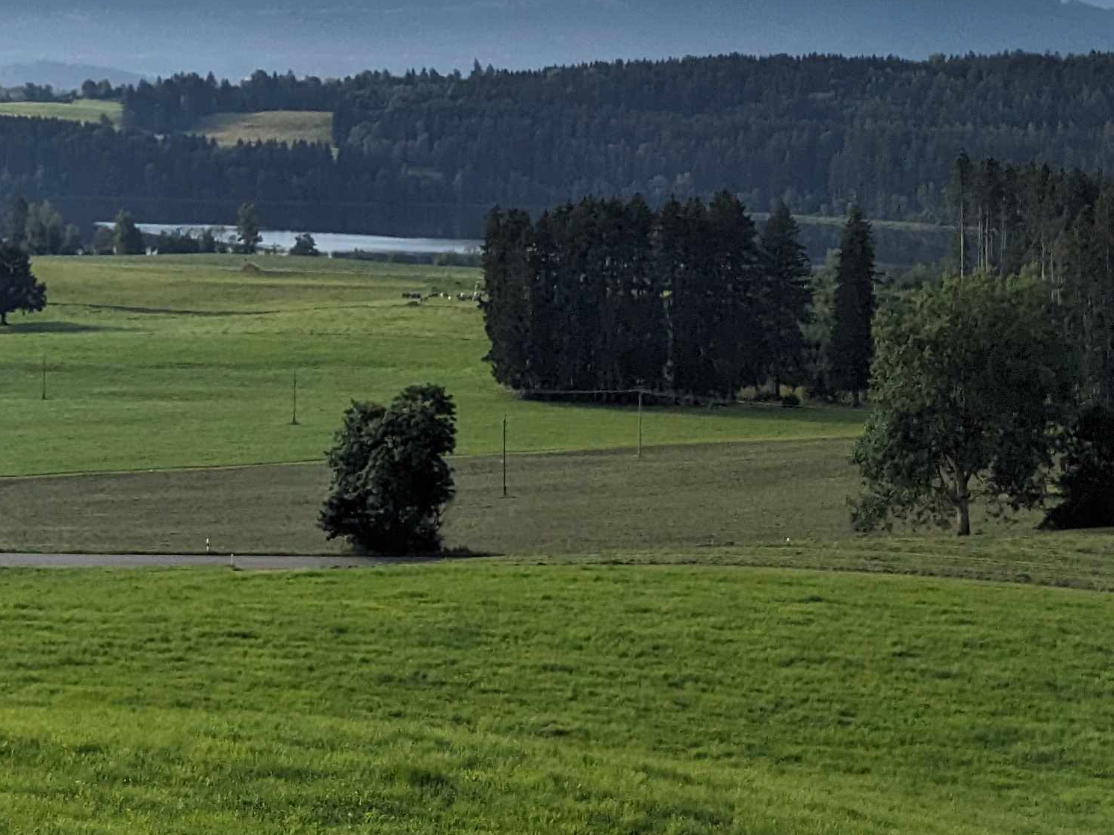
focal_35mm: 73
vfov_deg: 19.8
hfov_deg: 26.0
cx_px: 146
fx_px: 2349
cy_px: 106
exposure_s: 1/7812
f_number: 1.73
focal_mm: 4.38
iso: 81
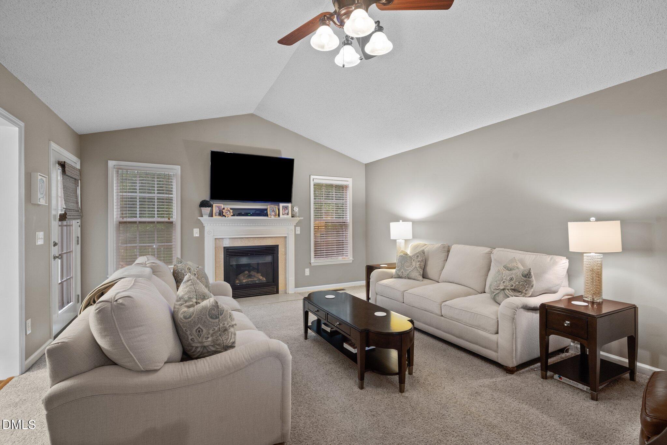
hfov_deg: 96.7
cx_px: 334
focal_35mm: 16
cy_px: 222
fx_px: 296
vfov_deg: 73.7
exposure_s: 3
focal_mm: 16
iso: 400
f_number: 8
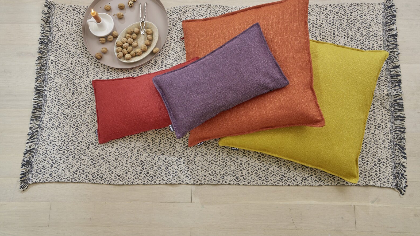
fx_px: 535
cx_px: 212
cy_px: 96
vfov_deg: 24.9
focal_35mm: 48
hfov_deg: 42.9
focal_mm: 45
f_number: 6.3
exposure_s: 1/125
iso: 640
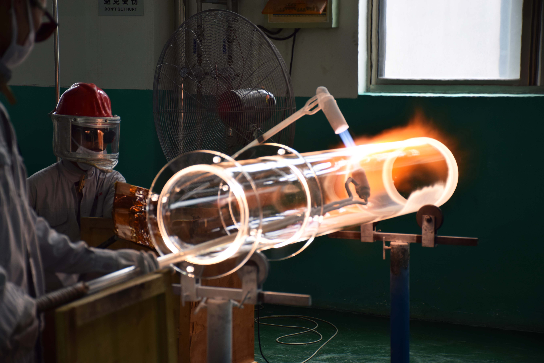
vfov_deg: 13.8
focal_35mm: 99
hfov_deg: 20.6
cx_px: 272
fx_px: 1496
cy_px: 182
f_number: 5
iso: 100
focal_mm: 66
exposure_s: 1/25
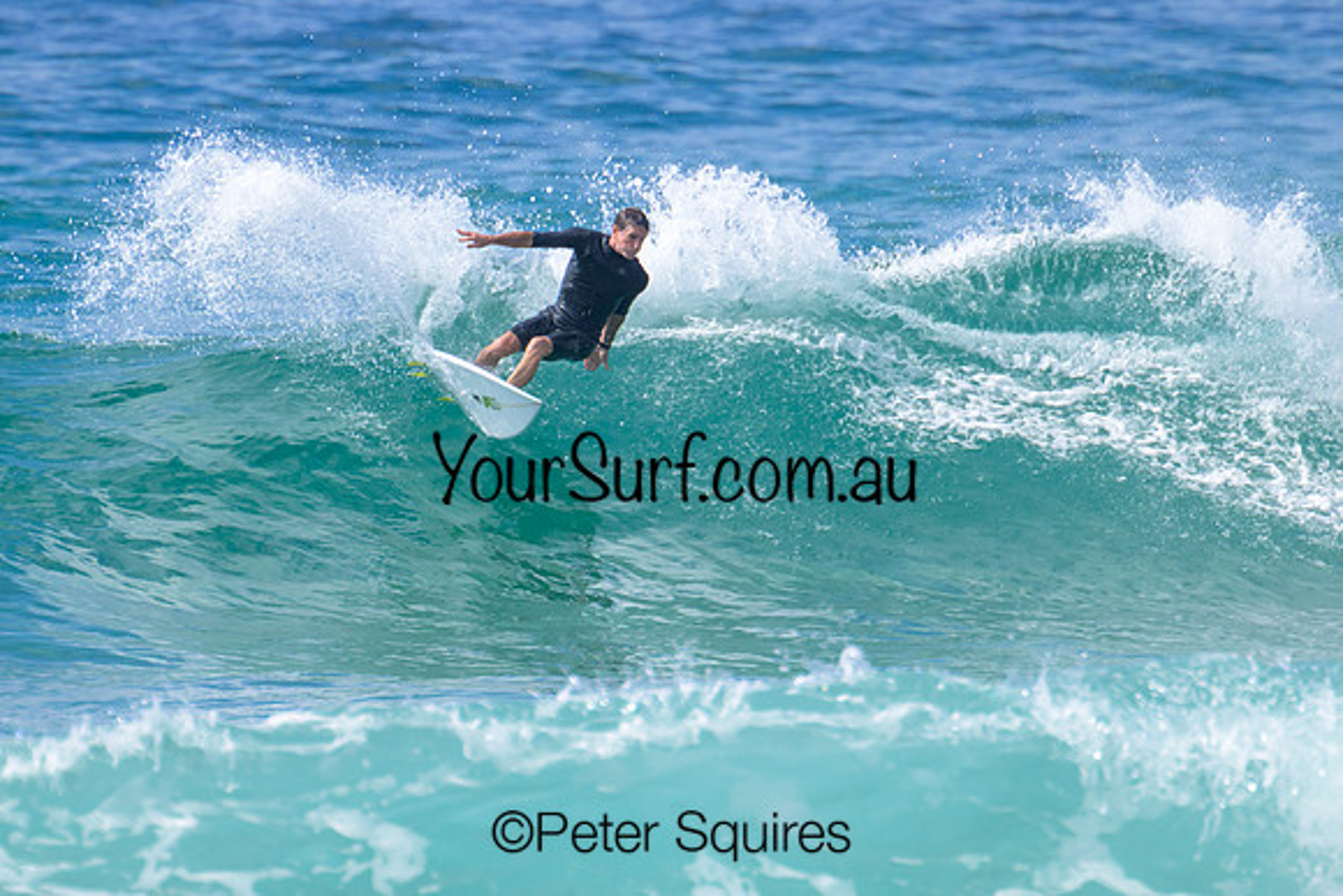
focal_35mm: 1094
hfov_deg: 1.9
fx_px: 40828
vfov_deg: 1.3
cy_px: 444
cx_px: 581
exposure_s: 1/2000
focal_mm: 800
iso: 720
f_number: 11
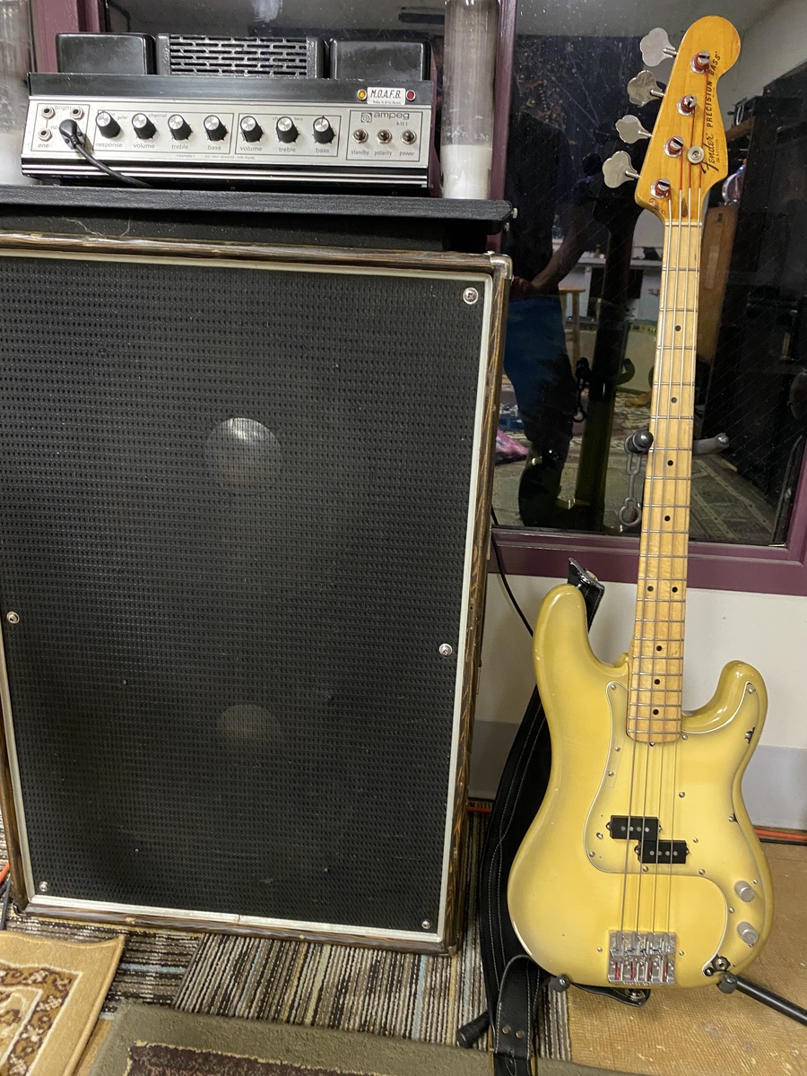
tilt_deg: -19.6
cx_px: 404
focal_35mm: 26
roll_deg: -2.1
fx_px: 808
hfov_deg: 53.1
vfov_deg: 67.3
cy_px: 538
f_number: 1.8
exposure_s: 1/30
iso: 640
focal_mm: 4.25
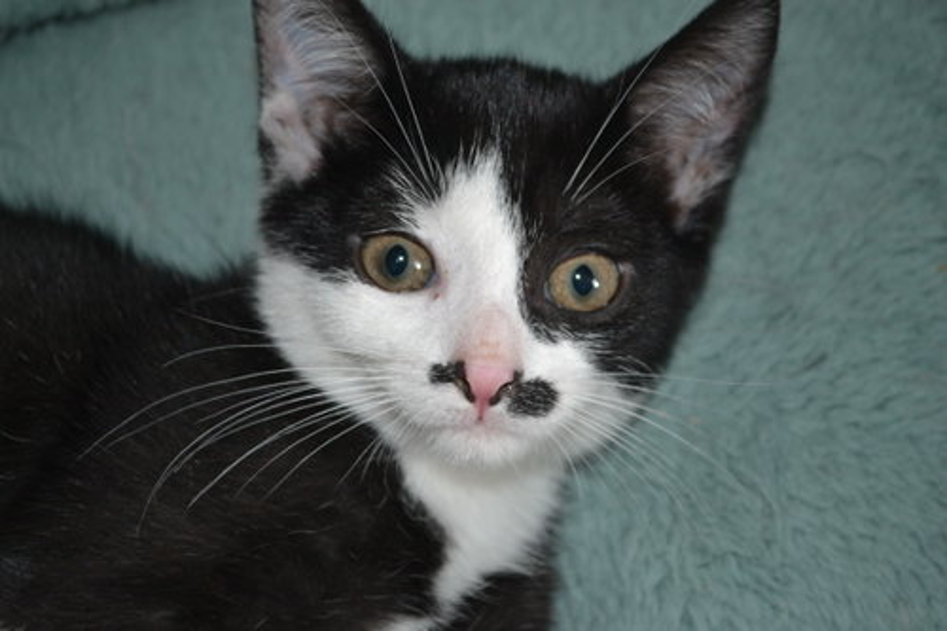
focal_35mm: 82
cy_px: 316
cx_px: 474
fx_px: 2169
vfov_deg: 16.5
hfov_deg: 24.6
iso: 720
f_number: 5.6
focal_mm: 55
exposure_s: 1/60
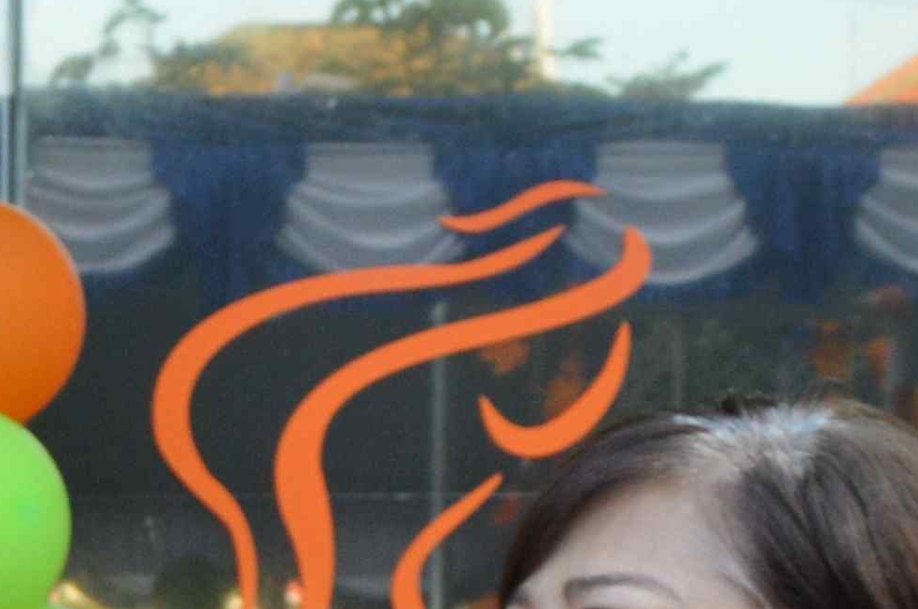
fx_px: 5145
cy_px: 1140
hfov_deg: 9.3
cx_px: -1119
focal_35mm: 202
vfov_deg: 6.6
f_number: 5.6
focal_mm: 22
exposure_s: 1/100
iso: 400
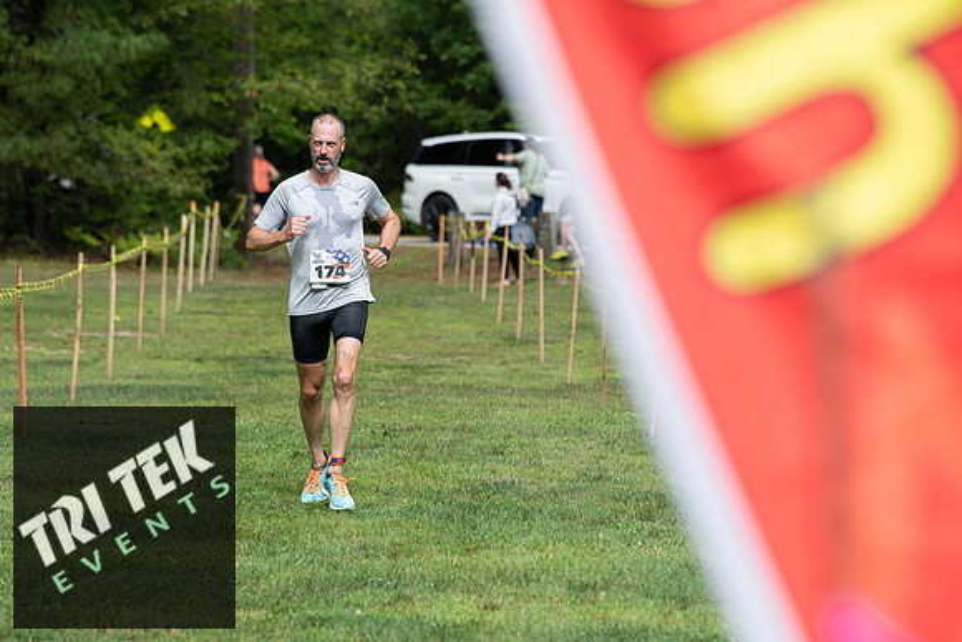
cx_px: 481
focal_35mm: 200
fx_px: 5345
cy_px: 321
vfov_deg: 6.9
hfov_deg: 10.3
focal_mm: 200
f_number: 5
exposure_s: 1/1000
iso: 200
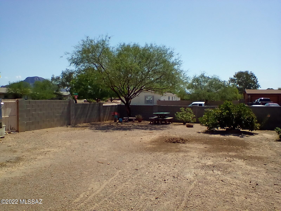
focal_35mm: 31
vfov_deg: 45.4
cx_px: 140
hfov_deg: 58.4
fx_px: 252
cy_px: 106
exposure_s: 1/2128
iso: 102
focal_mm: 2.38
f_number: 2.4
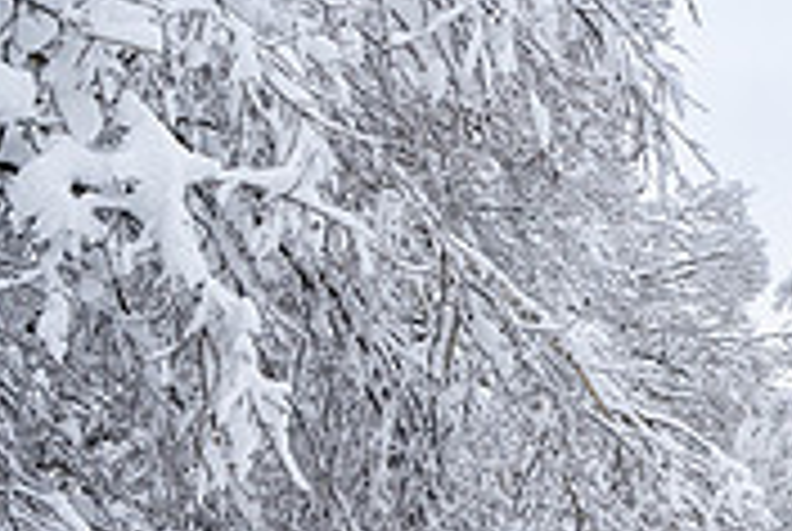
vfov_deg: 11.6
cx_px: 1184
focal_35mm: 119
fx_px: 2622
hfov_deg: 15.8
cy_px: 202
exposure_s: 1/500
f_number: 8
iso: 800
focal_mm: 34.5
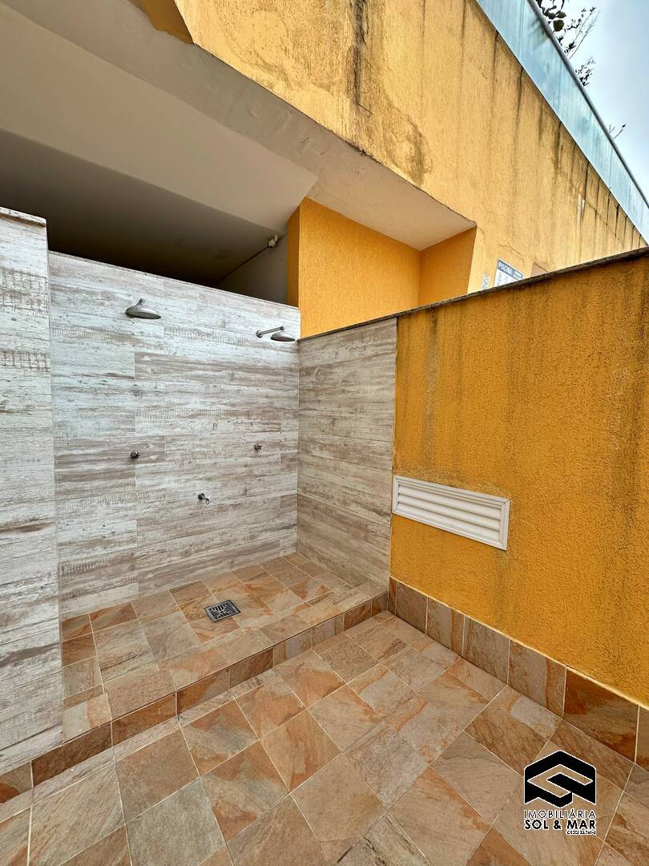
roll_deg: -1.5
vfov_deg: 102.1
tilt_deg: -3.2
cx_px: 324
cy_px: 433
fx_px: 350
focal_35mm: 14
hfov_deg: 85.7
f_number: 2.2
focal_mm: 2.22
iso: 40
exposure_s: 1/467
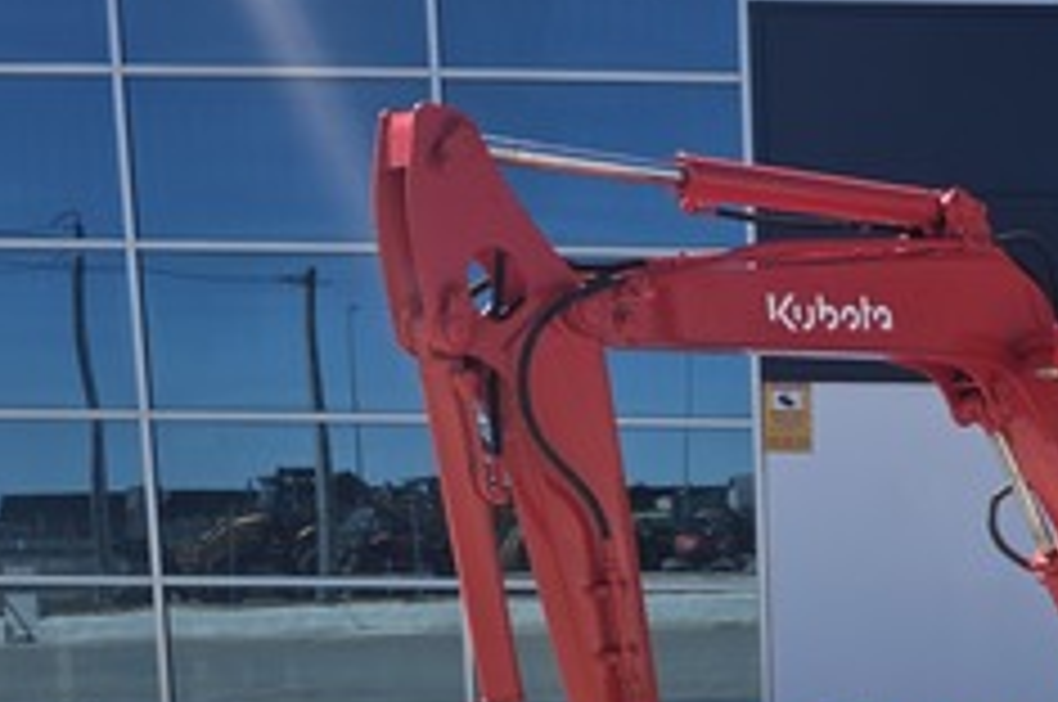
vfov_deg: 22.9
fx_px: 1643
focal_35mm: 56
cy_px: 752
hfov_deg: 32.1
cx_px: 1119
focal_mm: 6.3
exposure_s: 1/4434
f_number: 1.7
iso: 80
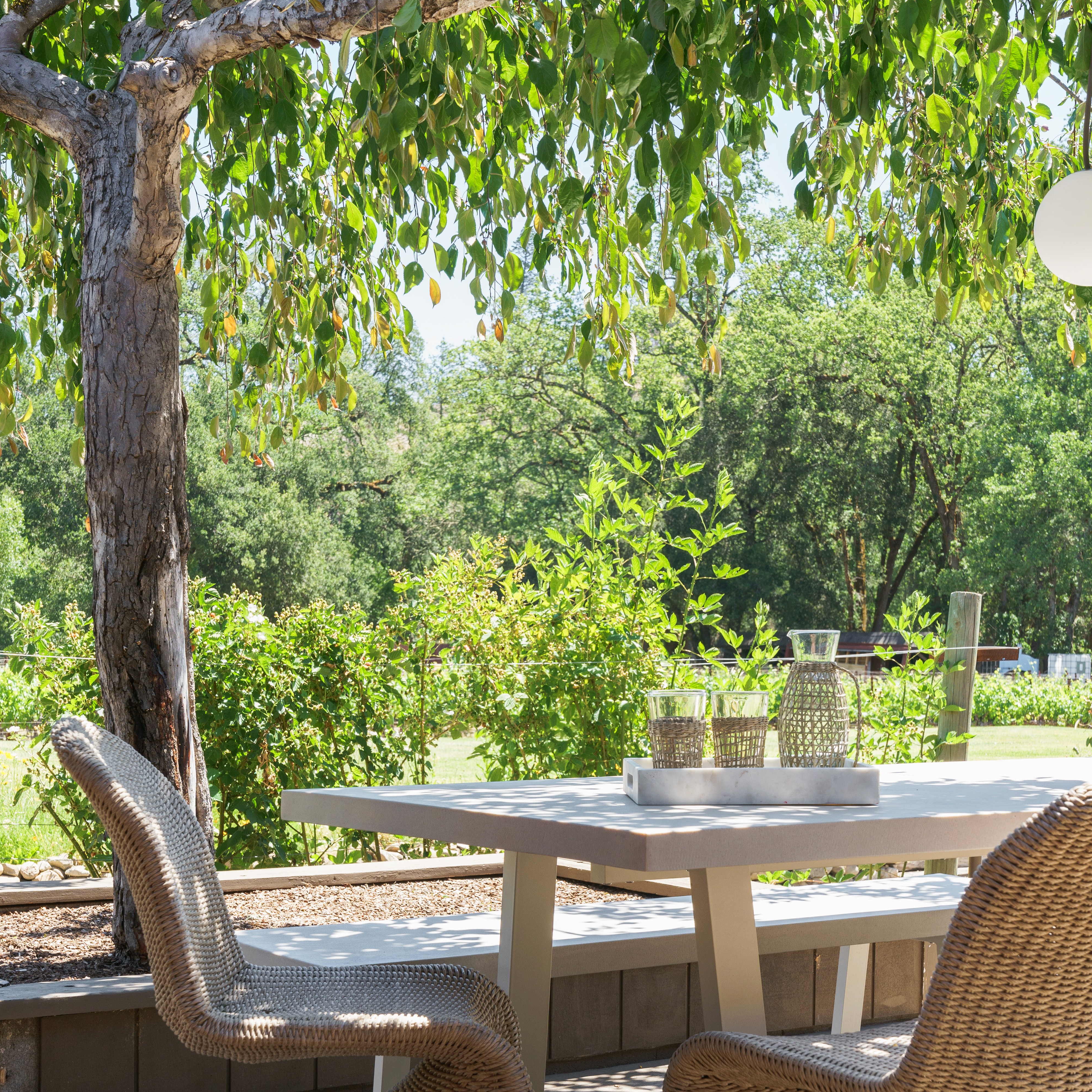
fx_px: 1963
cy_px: 702
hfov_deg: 31.1
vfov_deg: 30.9
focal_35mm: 55
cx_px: 546
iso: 250
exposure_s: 1/80
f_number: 9
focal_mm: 43
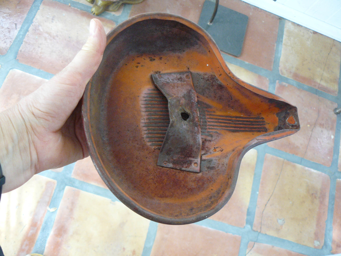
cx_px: 170
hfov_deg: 51.4
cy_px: 128
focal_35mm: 36
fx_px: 355
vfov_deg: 39.7
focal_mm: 6
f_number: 2.8
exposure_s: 1/20
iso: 200
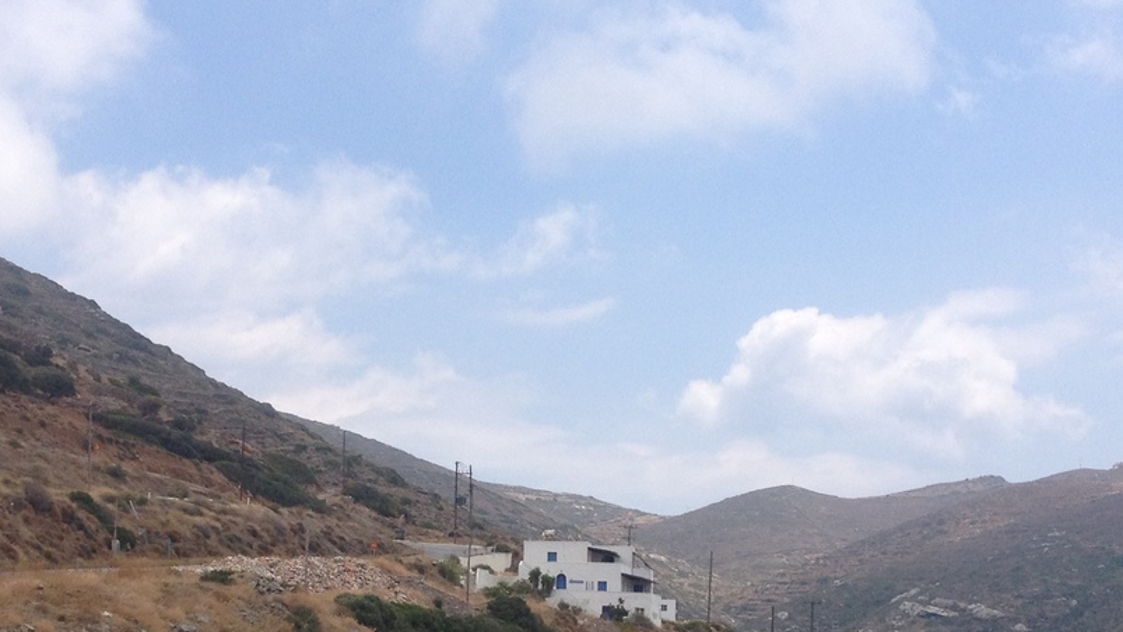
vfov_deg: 15.7
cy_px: 605
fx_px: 2263
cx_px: 571
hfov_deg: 27.9
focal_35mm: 76
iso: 50
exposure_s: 1/2045
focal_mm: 4.28
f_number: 2.4
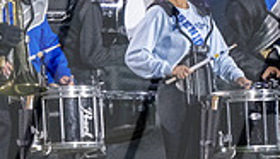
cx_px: 85
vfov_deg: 1.0
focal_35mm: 1221
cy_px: 91
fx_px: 9083
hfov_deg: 1.8
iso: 5000
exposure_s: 1/1000
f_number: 2.8
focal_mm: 200
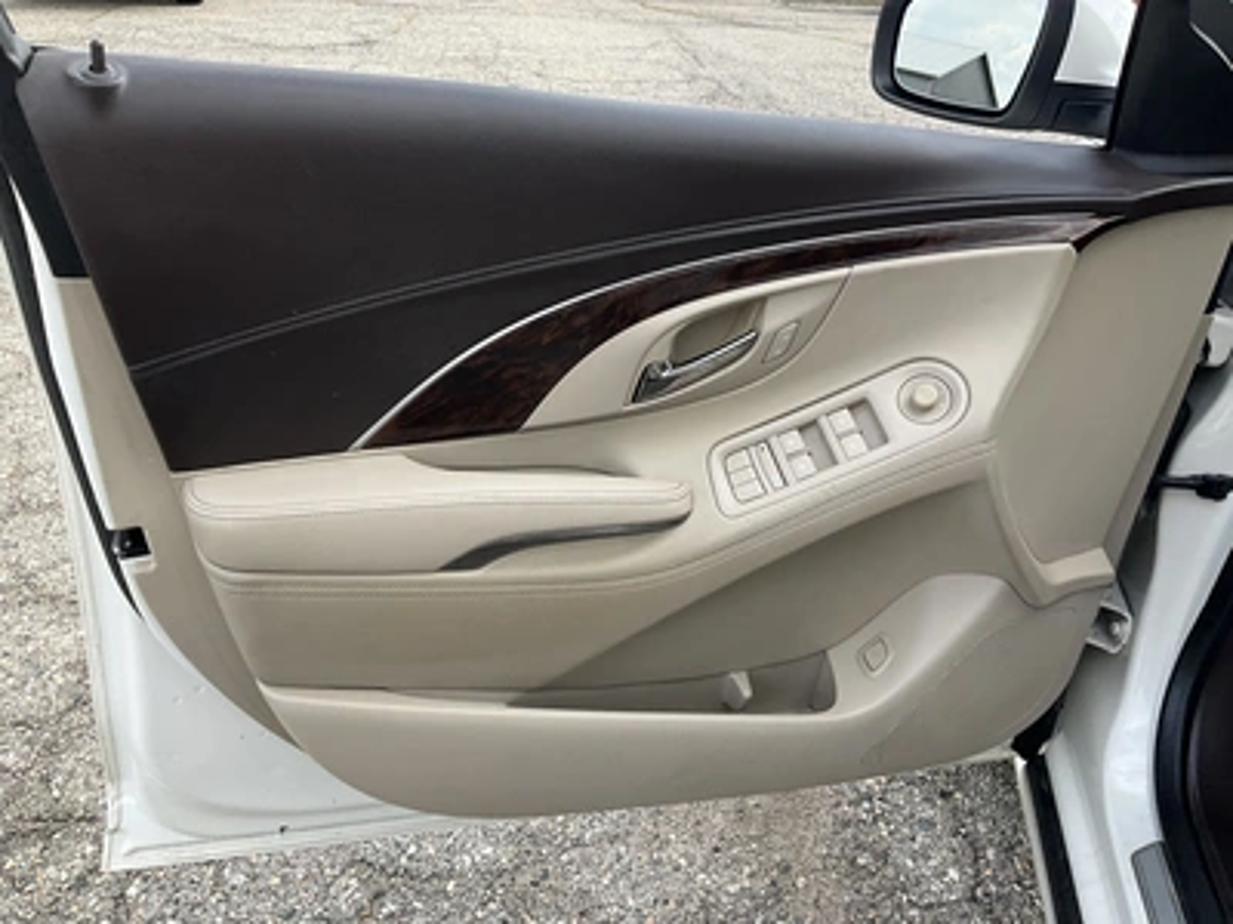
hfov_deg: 61.7
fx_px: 1033
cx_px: 616
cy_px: 462
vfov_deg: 48.2
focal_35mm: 29
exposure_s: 1/260
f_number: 1.8
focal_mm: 3
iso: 25
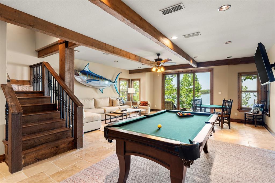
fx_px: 135
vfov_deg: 68.2
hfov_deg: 91.0
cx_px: 138
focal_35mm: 18
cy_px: 92
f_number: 9
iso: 100
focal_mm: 17.7
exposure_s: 2
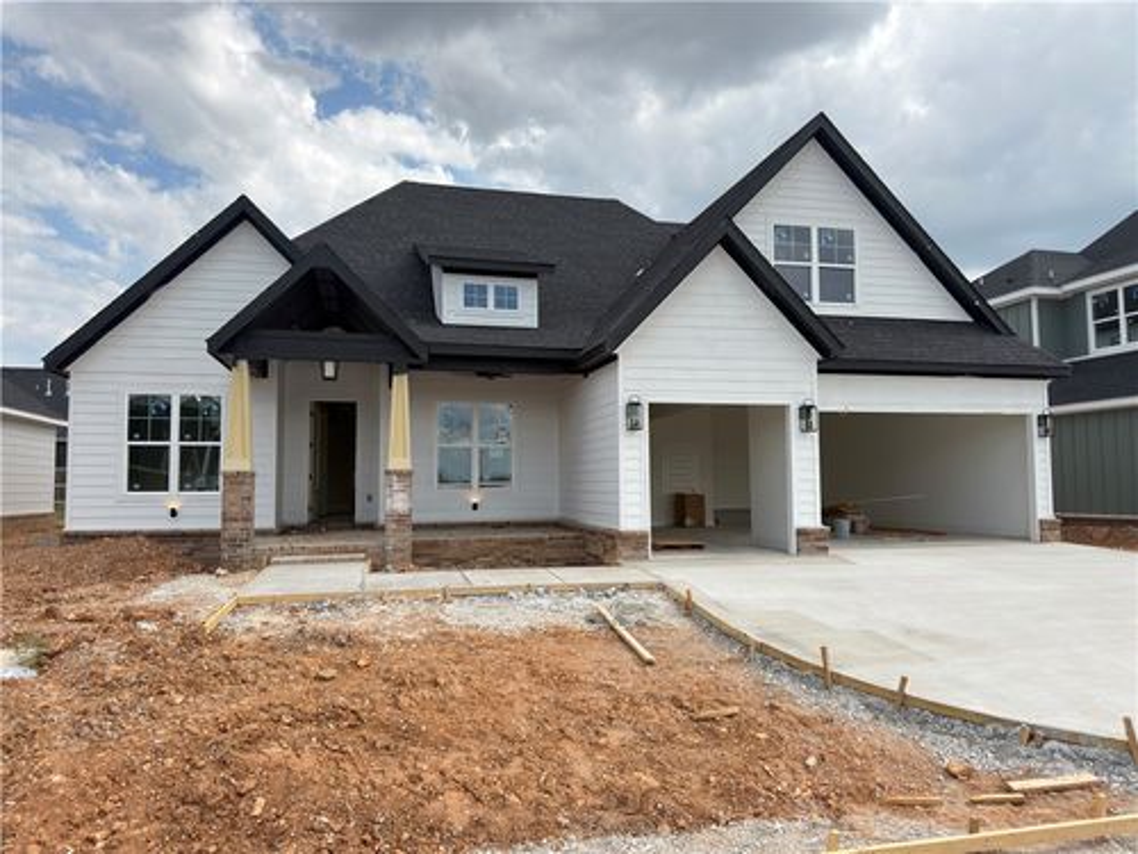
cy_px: 427
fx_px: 789
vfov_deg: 56.8
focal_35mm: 24
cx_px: 569
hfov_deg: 71.6
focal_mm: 6.76
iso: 80
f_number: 1.78
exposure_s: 1/3226
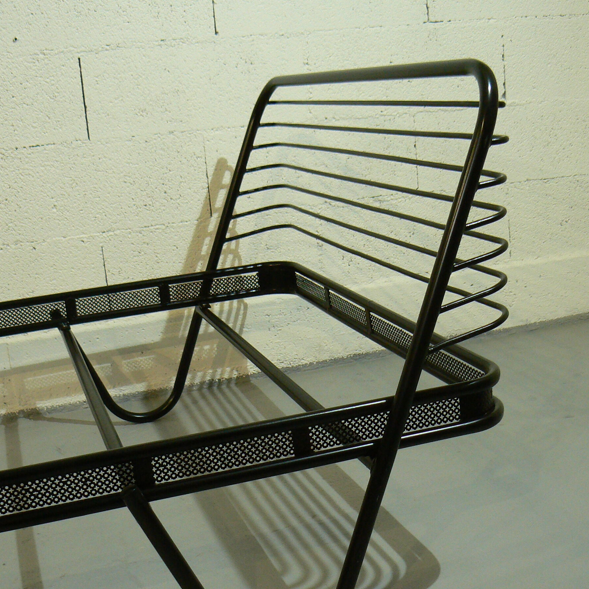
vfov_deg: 34.0
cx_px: 329
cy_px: 337
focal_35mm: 50
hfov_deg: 34.0
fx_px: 963
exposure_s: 1/30
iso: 200
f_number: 2.8
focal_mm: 6
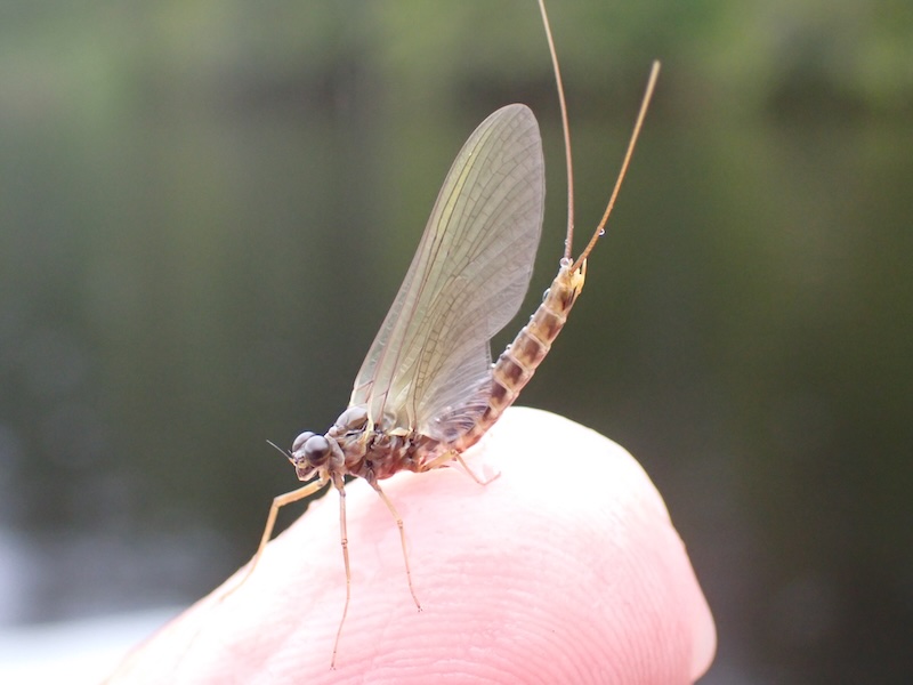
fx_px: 1530
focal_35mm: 58
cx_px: 456
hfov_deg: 33.2
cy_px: 342
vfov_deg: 25.2
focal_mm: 10.35
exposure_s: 1/250
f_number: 3.5
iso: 800
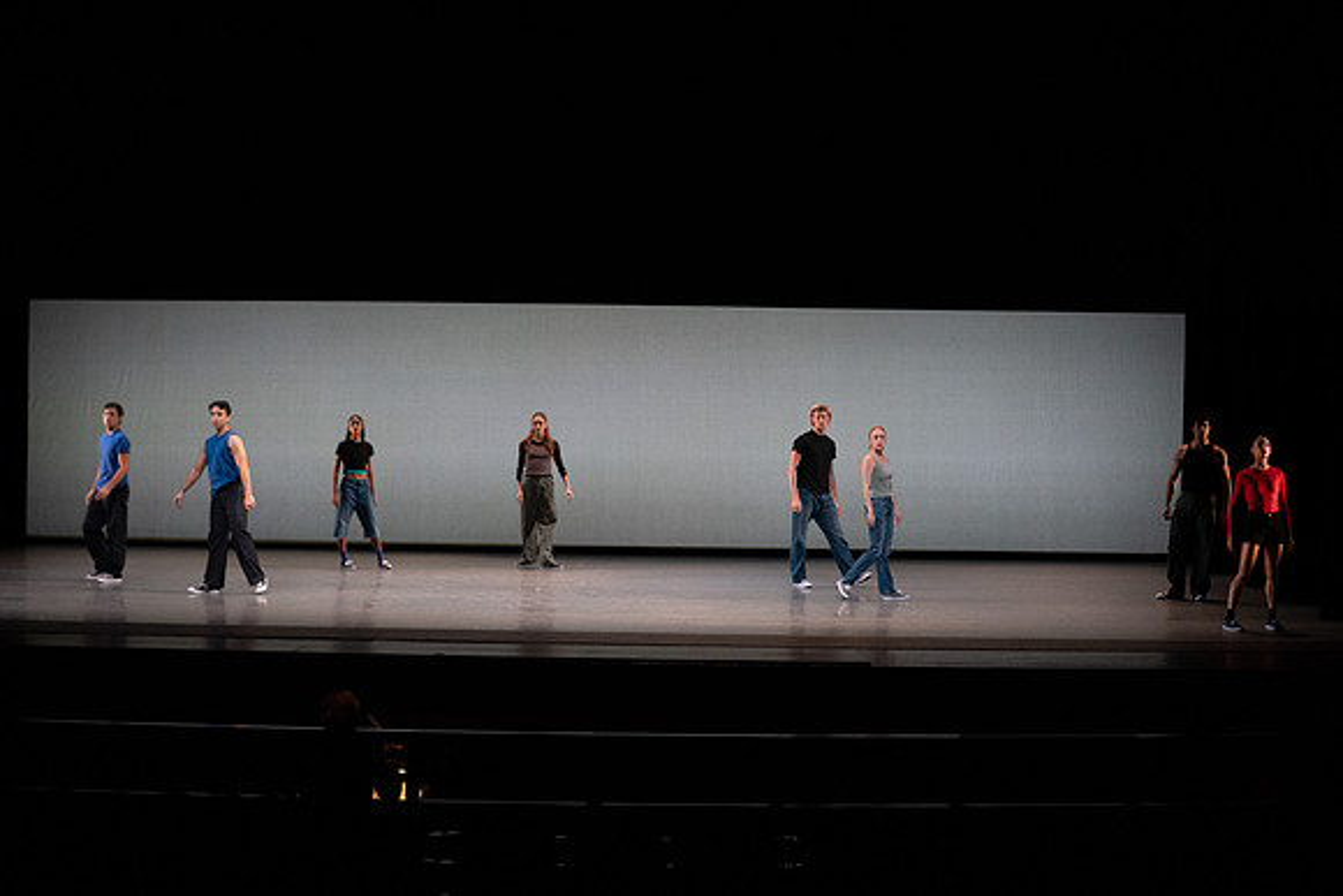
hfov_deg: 28.8
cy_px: 448
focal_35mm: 70
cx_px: 672
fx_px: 2612
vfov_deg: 19.5
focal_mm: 70
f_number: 7.1
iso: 6400
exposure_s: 1/500
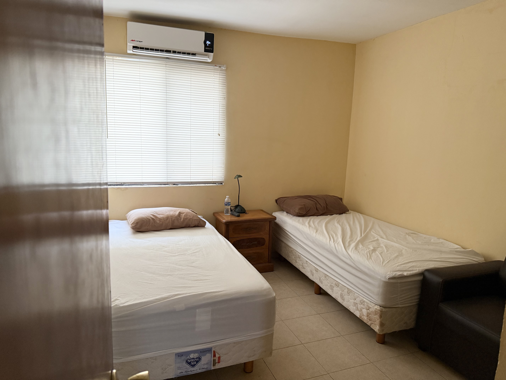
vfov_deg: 56.8
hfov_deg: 71.6
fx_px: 351
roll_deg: -2.2
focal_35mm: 24
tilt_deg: -9.1
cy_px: 190
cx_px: 253
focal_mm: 6.76
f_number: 1.78
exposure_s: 1/60
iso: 320
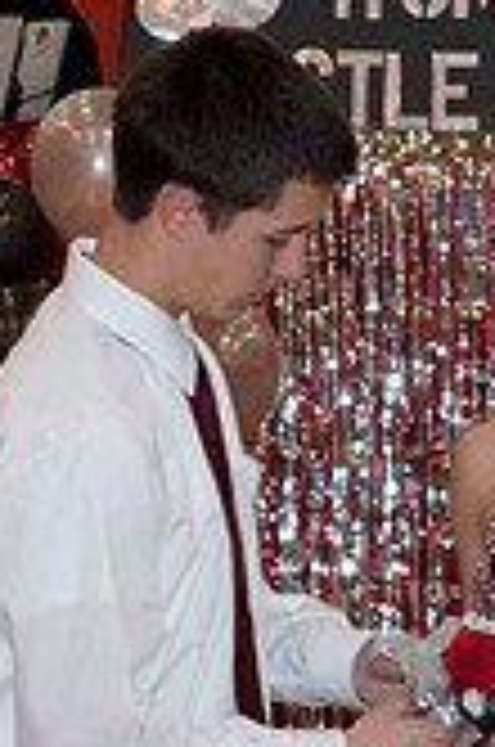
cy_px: 972
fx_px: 4225
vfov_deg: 9.9
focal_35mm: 204
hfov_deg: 6.7
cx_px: 488
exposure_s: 1/60
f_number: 4
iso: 500
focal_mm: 50
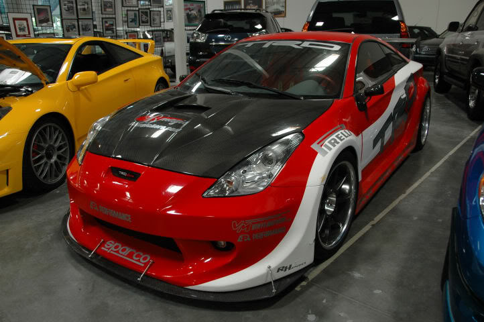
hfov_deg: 62.0
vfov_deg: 43.5
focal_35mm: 30
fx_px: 403
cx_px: 242
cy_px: 161
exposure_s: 1/30
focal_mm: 20
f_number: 4.5
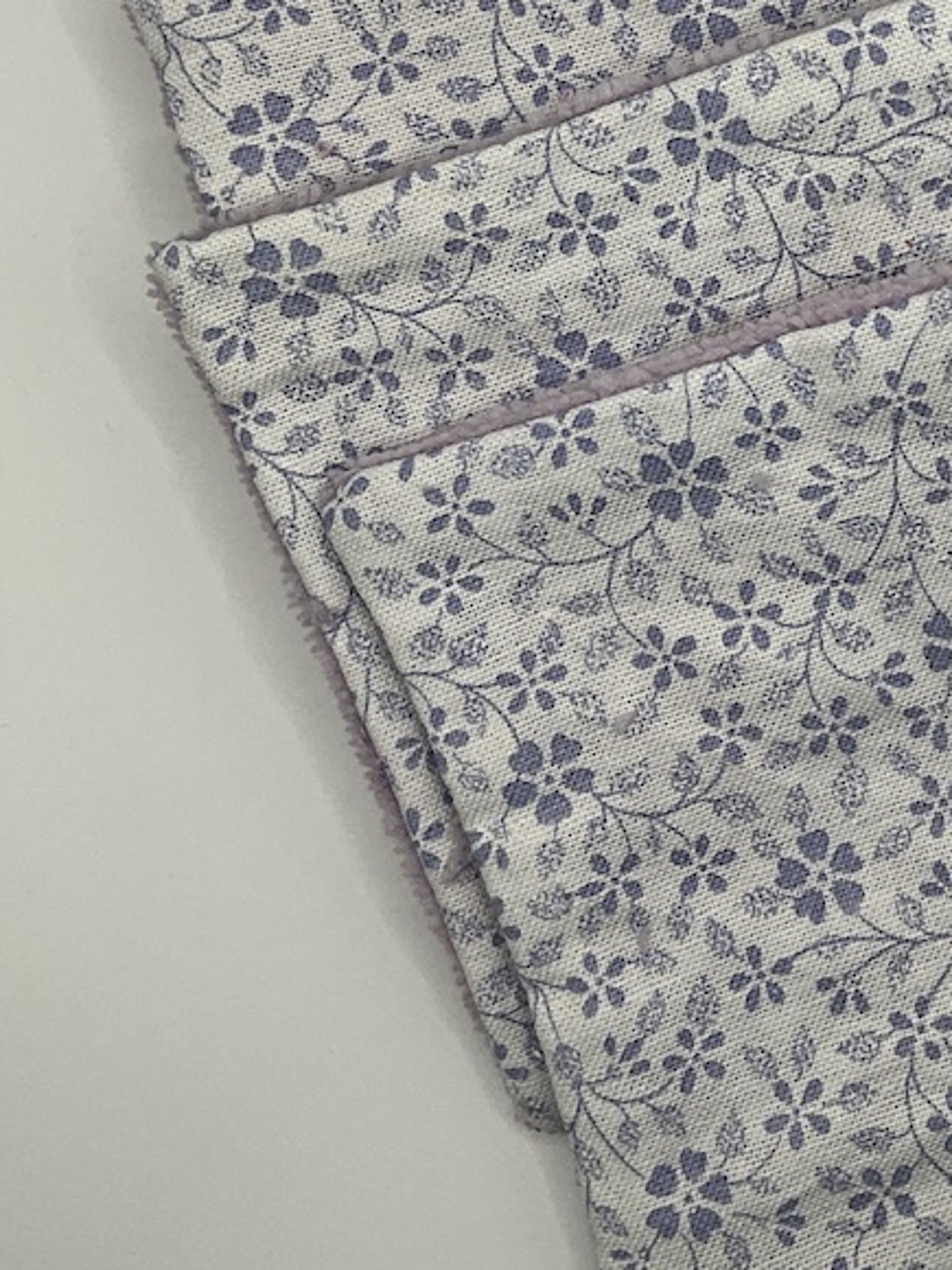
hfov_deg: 22.2
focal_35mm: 64
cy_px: 274
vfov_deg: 29.6
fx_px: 2347
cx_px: 926
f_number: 1.8
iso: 16
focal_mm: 3
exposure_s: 1/131
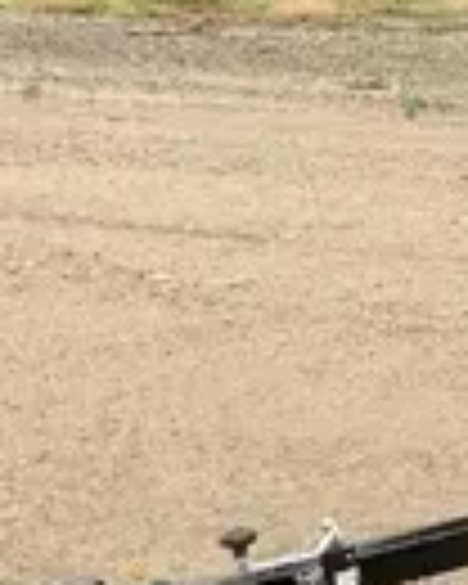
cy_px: 238
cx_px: 1138
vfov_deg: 13.9
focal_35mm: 139
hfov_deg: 9.7
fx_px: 2407
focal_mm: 3
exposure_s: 1/122
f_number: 1.8
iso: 25
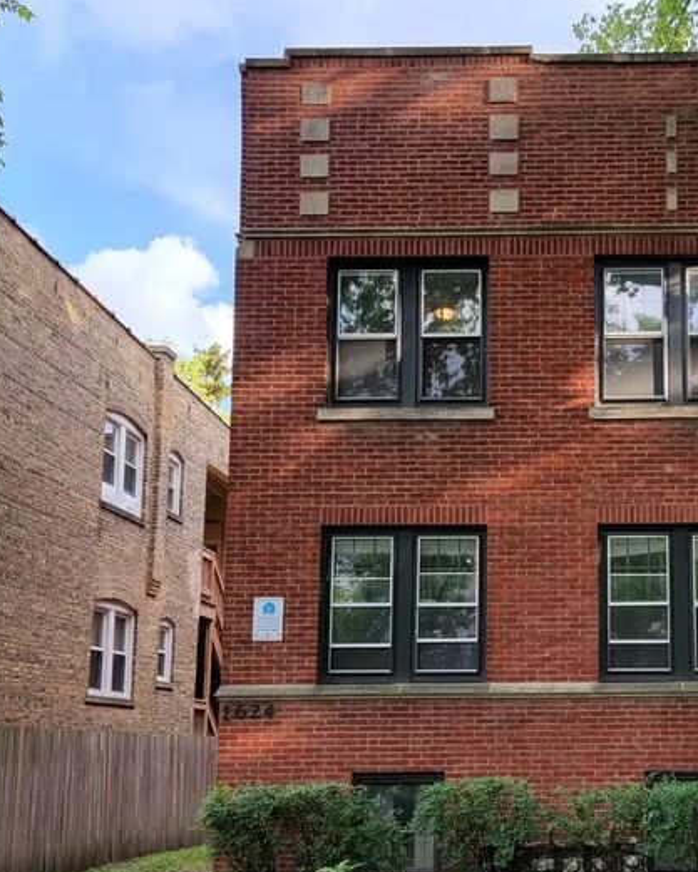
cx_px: 621
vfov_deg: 40.0
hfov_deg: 31.3
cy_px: 562
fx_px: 1187
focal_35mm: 46
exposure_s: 1/120
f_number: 1.8
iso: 20
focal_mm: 6.7
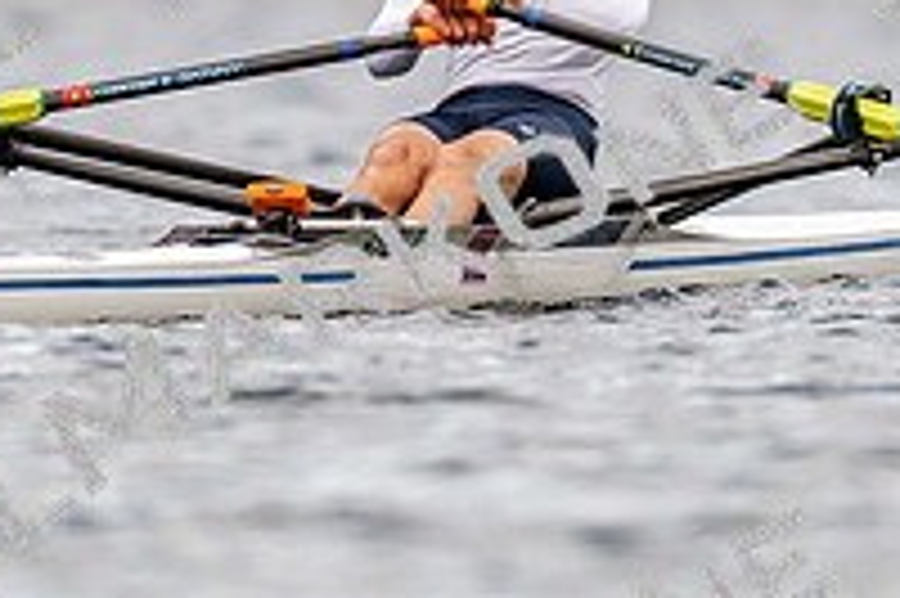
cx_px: 666
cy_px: 27
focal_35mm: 1737
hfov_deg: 1.2
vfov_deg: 0.8
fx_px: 43388
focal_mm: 600
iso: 640
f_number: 4
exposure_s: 1/2500
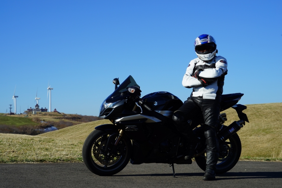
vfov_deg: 19.5
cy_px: 94
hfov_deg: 28.8
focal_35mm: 70
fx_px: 549
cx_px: 141
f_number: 13
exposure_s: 1/160
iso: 100
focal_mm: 70
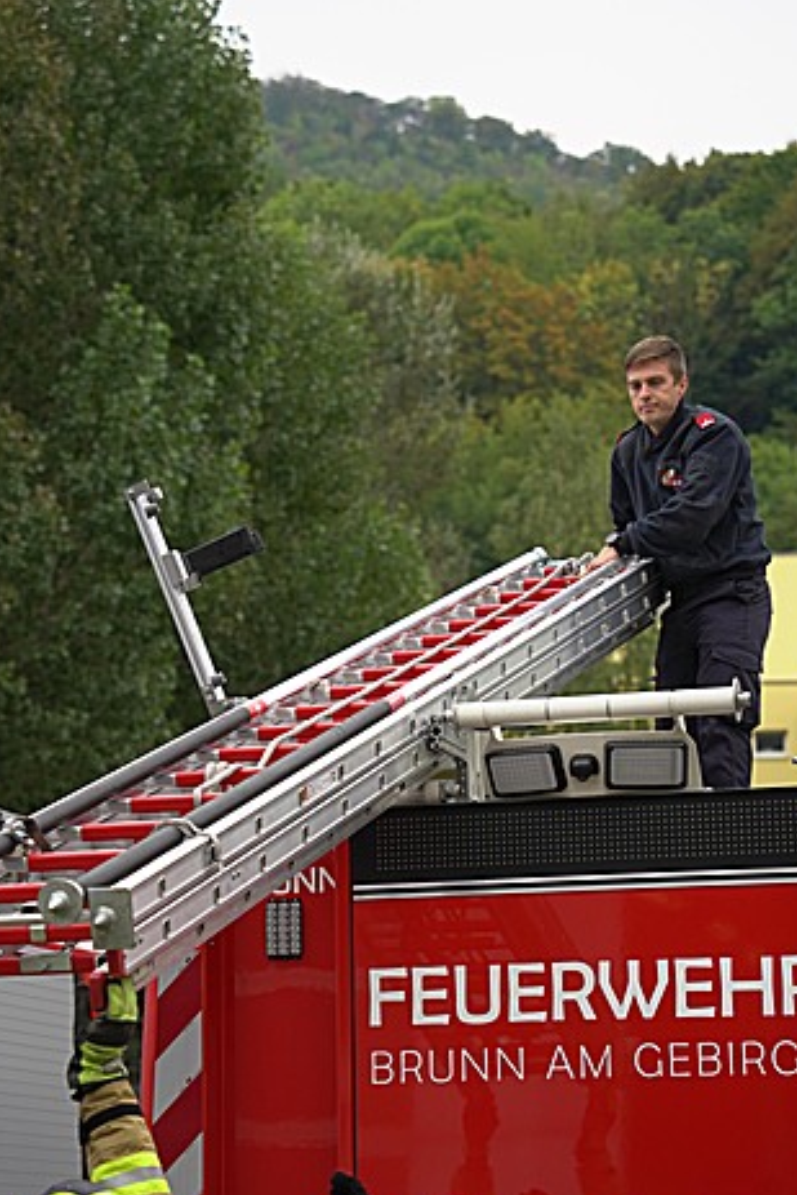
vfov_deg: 18.7
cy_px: 707
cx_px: 414
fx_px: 3617
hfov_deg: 12.6
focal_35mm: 109
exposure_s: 1/1000
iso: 500
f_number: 4.5
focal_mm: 82
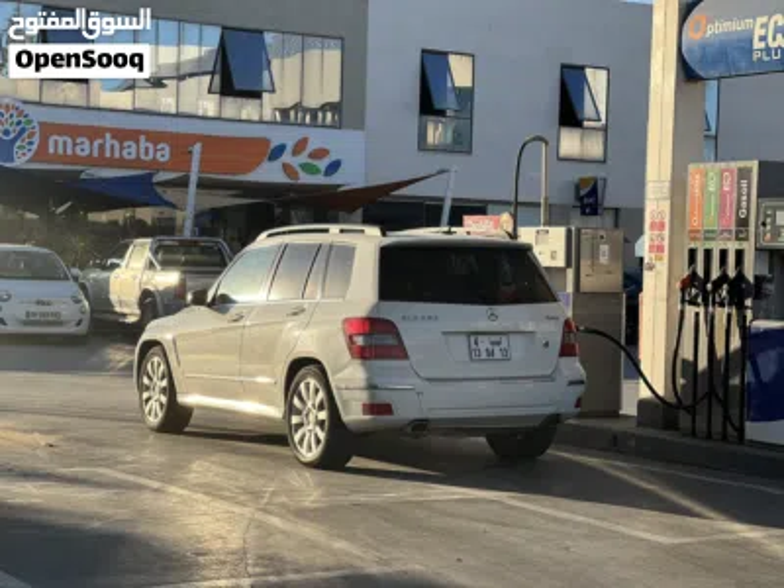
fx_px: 1744
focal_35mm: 77
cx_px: 392
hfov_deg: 25.3
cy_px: 294
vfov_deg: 19.1
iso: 32
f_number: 2.8
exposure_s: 1/415
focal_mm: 9
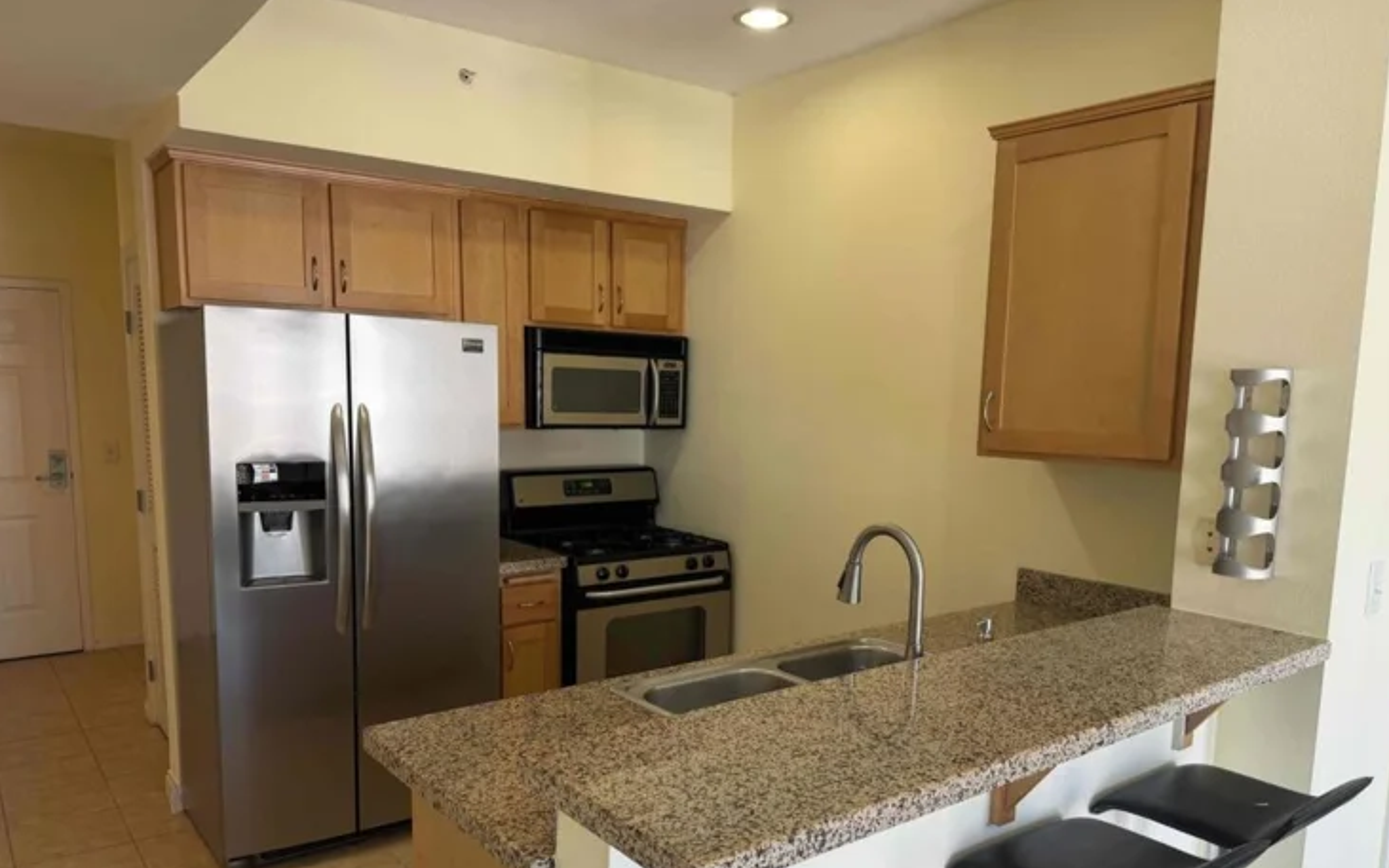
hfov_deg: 70.4
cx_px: 702
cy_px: 524
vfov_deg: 47.3
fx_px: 984
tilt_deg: -8.3
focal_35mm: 26
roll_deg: -0.5
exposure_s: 1/120
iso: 80
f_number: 1.78
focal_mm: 6.76
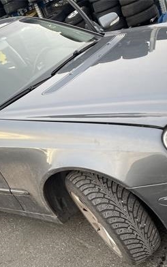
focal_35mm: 45
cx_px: 74
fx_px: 328
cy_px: 163
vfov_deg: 44.1
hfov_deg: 28.6
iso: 100
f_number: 1.6
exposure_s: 1/121
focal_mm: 4.2
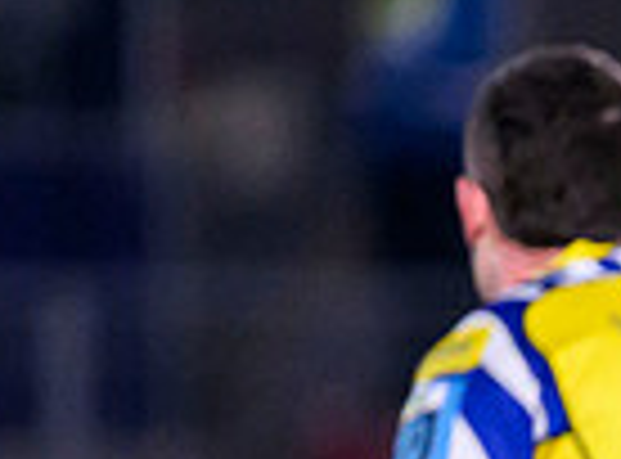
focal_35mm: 2743
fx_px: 48953
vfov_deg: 0.5
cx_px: 1763
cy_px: 1236
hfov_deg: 0.7
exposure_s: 1/1600
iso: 6400
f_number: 3.2
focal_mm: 400
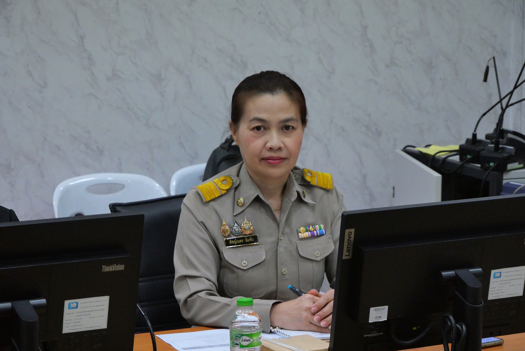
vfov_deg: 11.1
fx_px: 1809
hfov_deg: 16.5
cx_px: 262
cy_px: 176
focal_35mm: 124
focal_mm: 60
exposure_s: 1/80
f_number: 5.6
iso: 3200
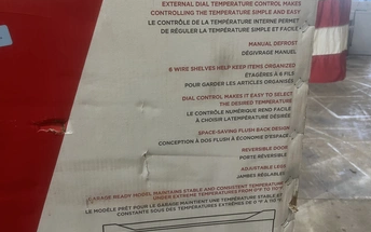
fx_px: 324
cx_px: 186
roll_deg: +0.6
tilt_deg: -13.1
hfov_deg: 59.7
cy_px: 74
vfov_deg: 38.9
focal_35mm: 32
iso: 100
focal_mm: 5.1
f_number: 1.6
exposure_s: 1/60
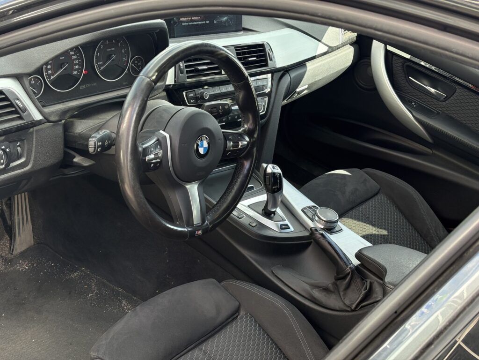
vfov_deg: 28.0
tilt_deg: -30.6
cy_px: 180
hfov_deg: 36.8
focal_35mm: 52
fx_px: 720
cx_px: 240
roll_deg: -13.4
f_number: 1.6
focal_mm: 5.96
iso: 64
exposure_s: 1/242
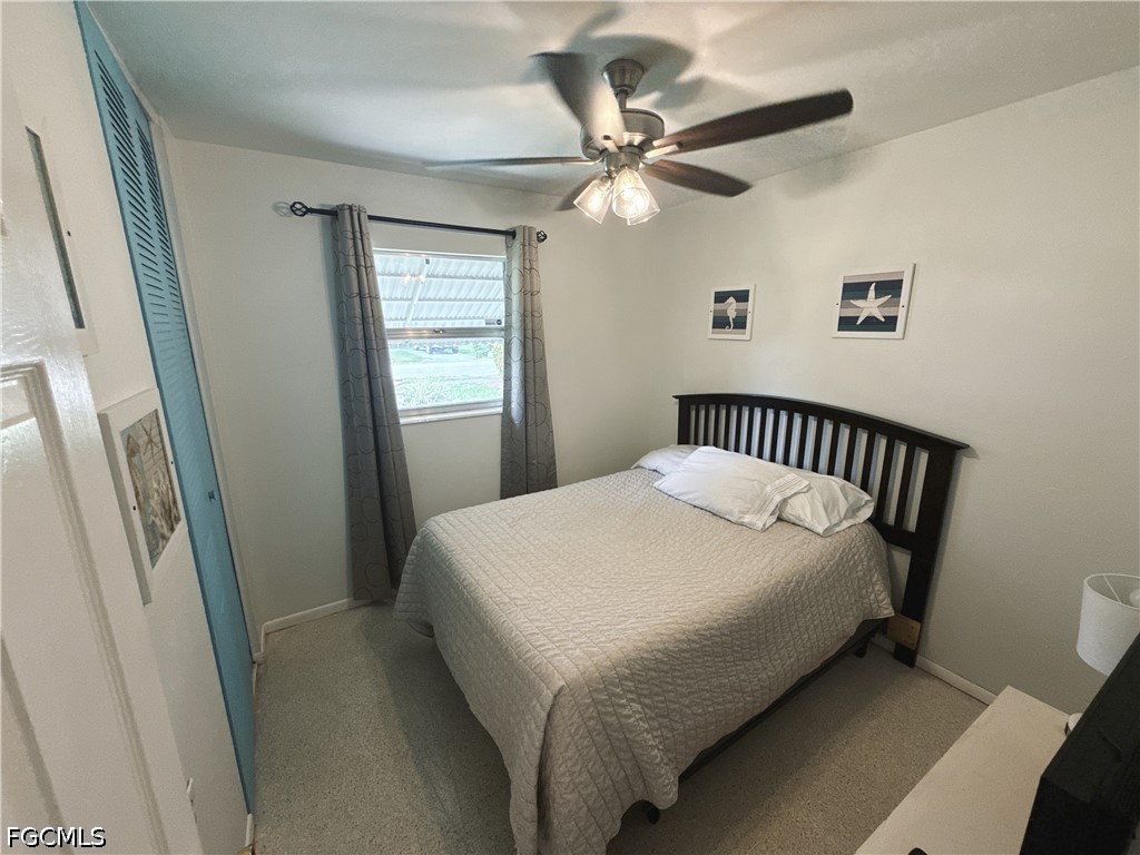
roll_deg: -0.2
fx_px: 461
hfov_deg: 102.1
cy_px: 428
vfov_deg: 85.7
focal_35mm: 14
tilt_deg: -12.4
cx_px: 570
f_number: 2.2
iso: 200
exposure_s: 1/120
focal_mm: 2.22
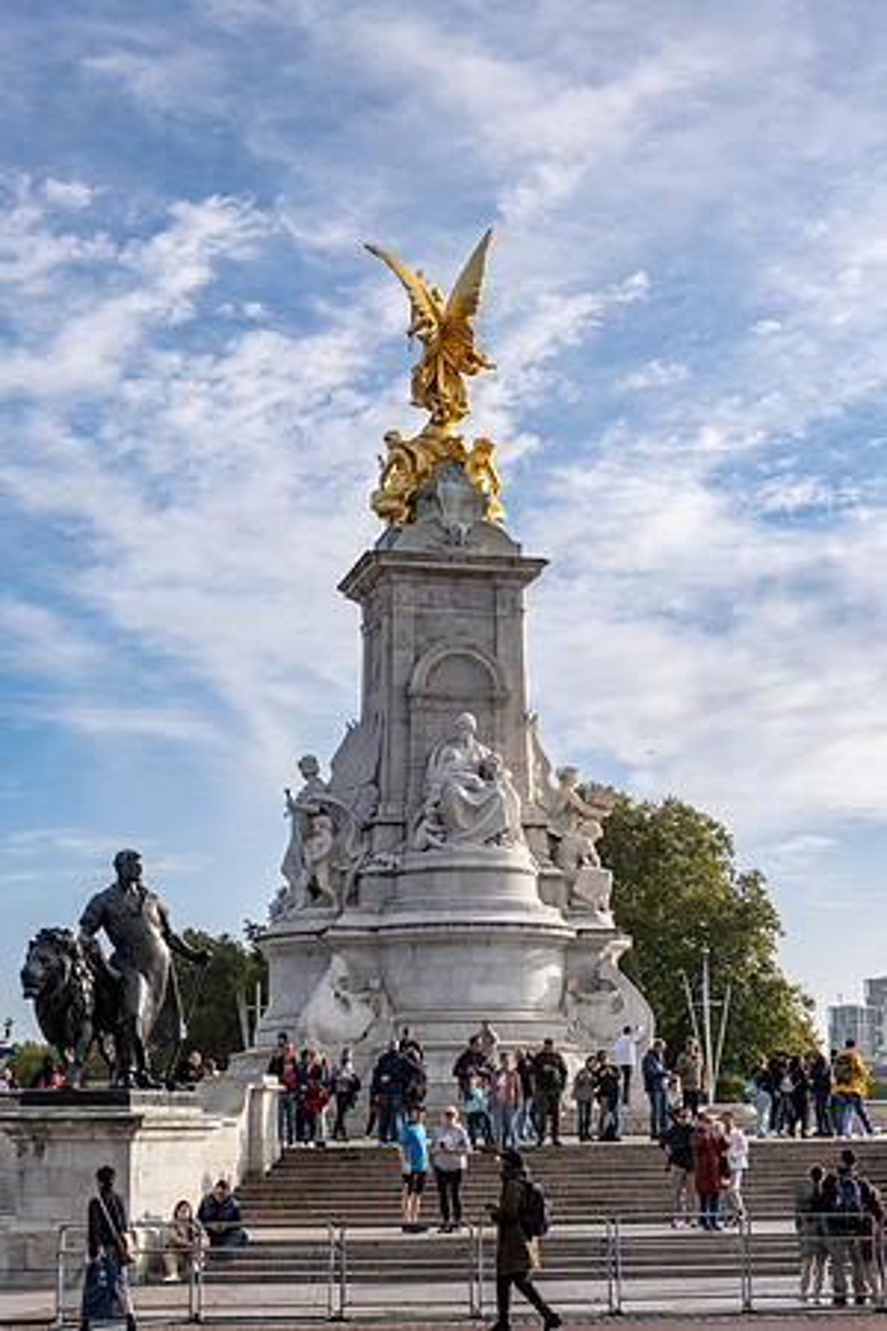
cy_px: 666
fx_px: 2291
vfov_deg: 32.4
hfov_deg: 21.9
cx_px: 444
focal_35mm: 62
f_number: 5.6
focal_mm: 41.4
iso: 160
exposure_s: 1/1250
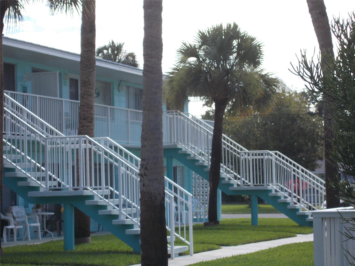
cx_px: 178
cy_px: 133
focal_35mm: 113
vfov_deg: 13.1
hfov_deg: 17.4
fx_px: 1159
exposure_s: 1/160
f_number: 6
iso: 80
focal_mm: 20.1
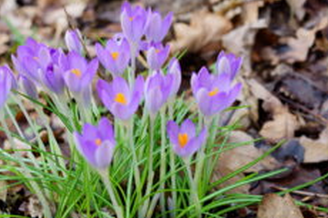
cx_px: 133
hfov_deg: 32.8
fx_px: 555
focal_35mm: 61
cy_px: 99
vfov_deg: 22.2
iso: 100
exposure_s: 1/60
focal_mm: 35
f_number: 4.5
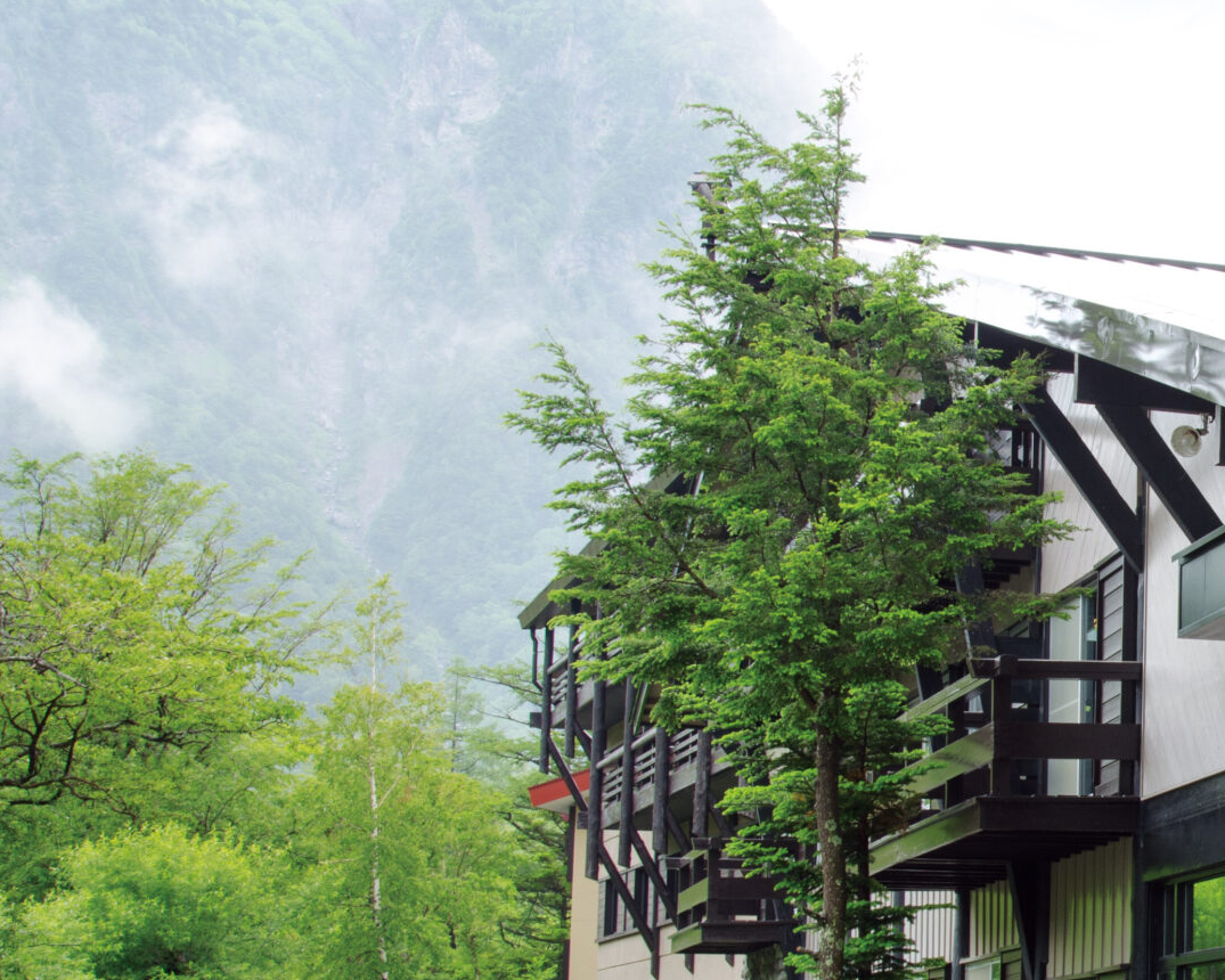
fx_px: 3154
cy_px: 654
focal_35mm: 87
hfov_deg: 21.0
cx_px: 1329
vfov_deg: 17.6
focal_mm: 26
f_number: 10
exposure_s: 1/10
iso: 100
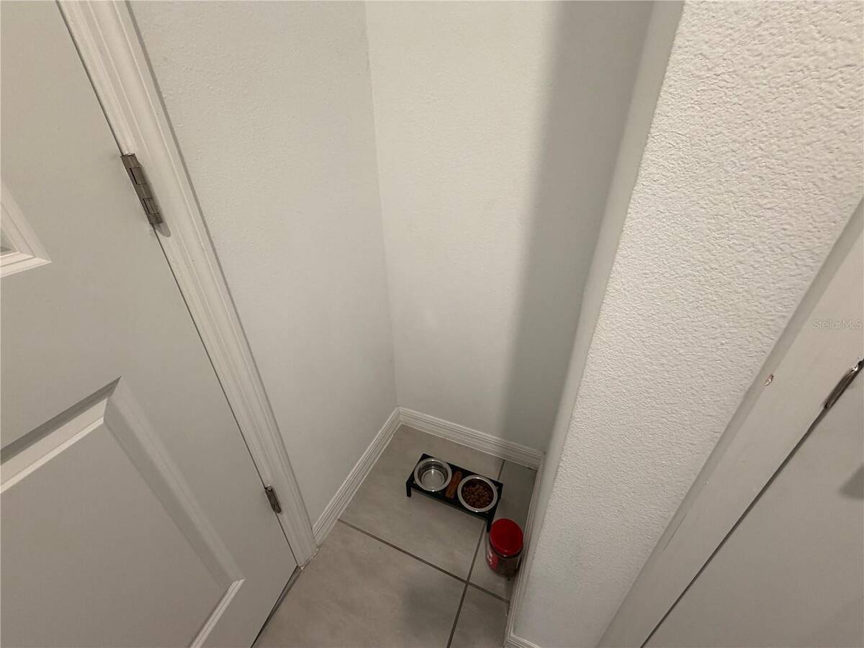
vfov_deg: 85.7
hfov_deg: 102.1
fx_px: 349
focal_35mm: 14
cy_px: 324
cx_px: 432
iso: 200
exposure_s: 1/60
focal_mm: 2.22
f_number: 2.2
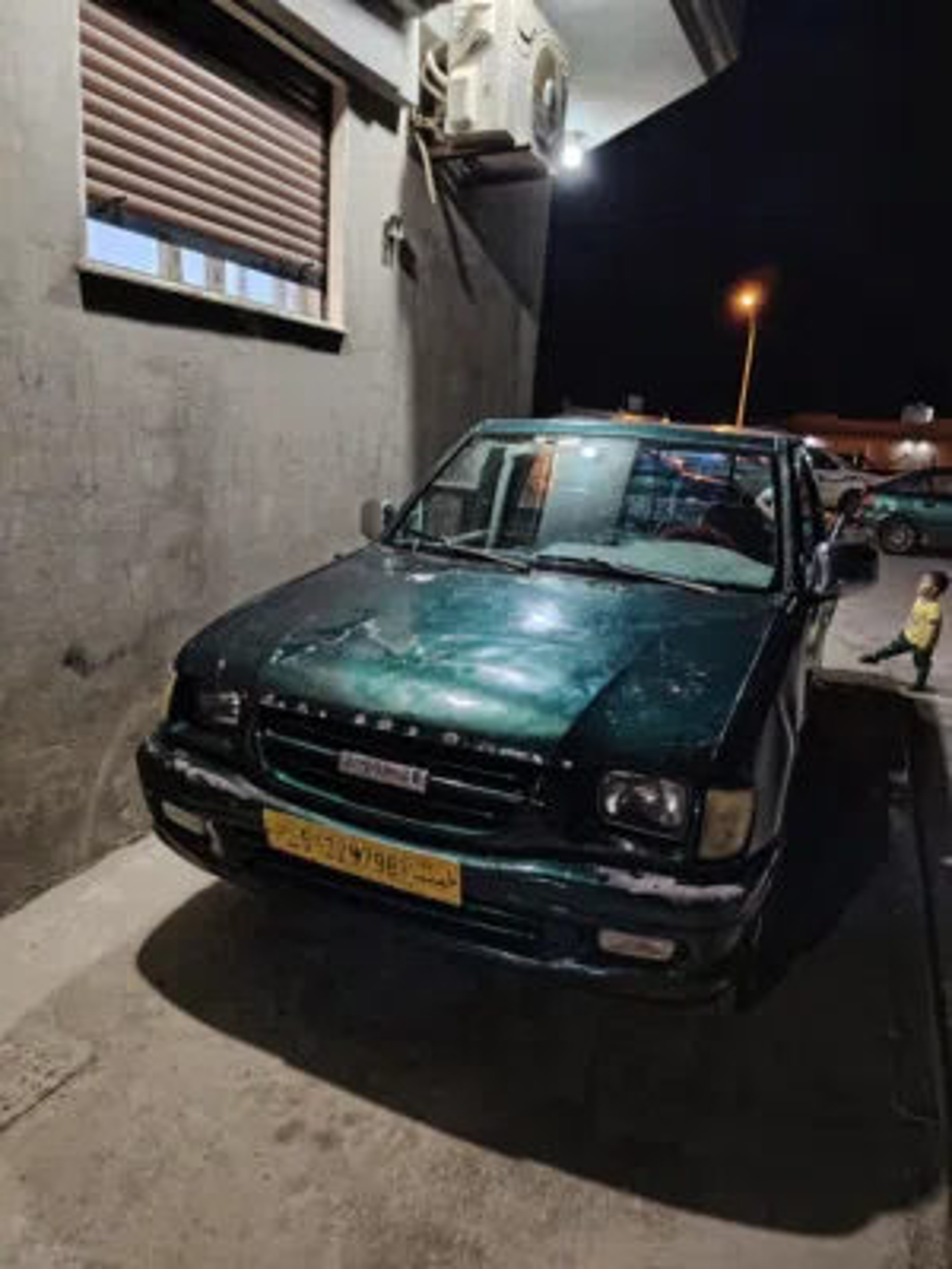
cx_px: 476
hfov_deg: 56.8
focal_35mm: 24
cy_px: 634
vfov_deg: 71.6
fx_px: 880
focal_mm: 5.25
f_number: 1.75
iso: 1622
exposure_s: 1/20
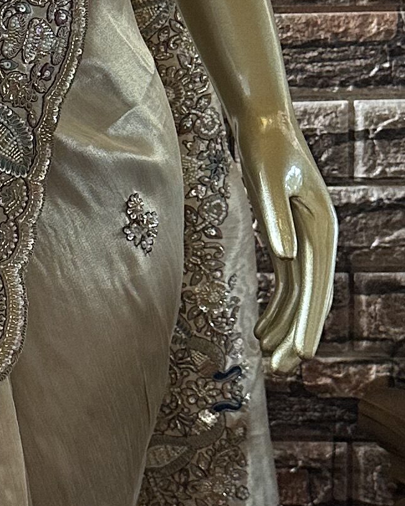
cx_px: -113
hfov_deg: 12.9
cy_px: 47
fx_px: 1738
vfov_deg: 16.4
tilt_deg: -10.6
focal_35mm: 116
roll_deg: +1.3
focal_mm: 6.86
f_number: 1.78
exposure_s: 1/82
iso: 250
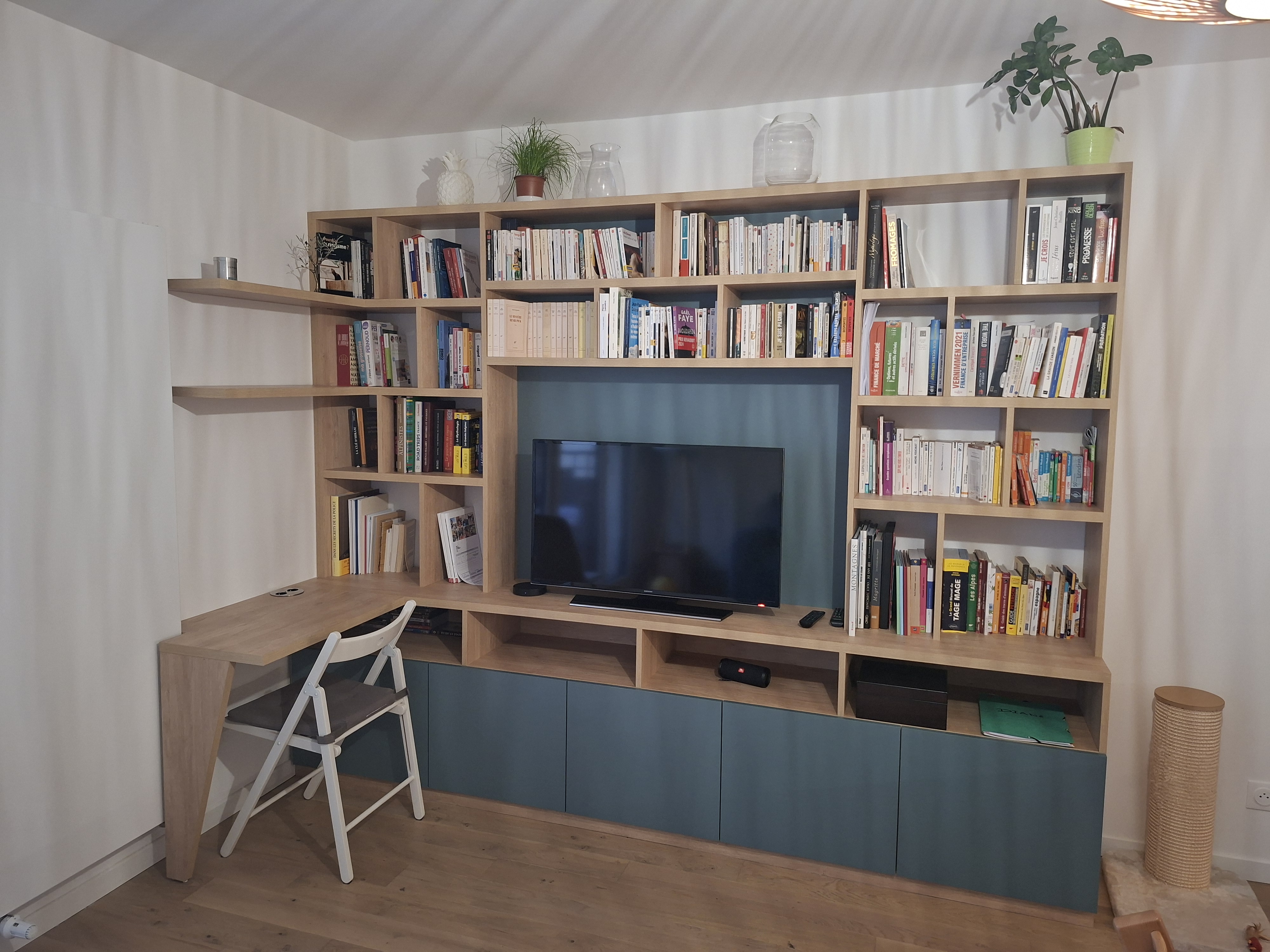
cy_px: 476
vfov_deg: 58.9
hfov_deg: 73.9
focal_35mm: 23
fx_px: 844
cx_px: 635
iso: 640
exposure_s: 1/25
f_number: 1.8
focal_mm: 5.54
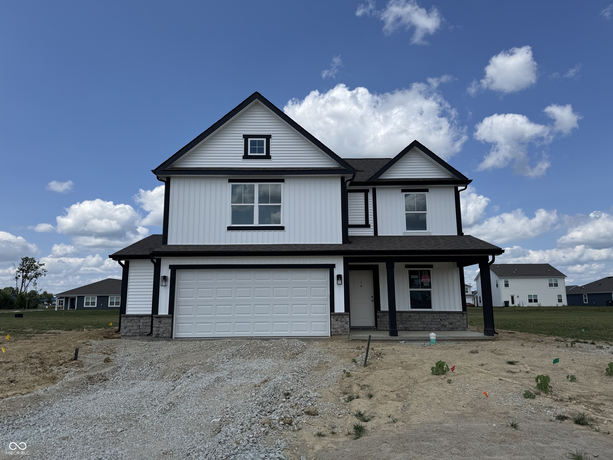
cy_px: 230
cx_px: 306
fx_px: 425
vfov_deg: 56.8
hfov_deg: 71.6
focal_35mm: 24
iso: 80
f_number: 1.78
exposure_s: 1/7092
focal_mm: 6.76
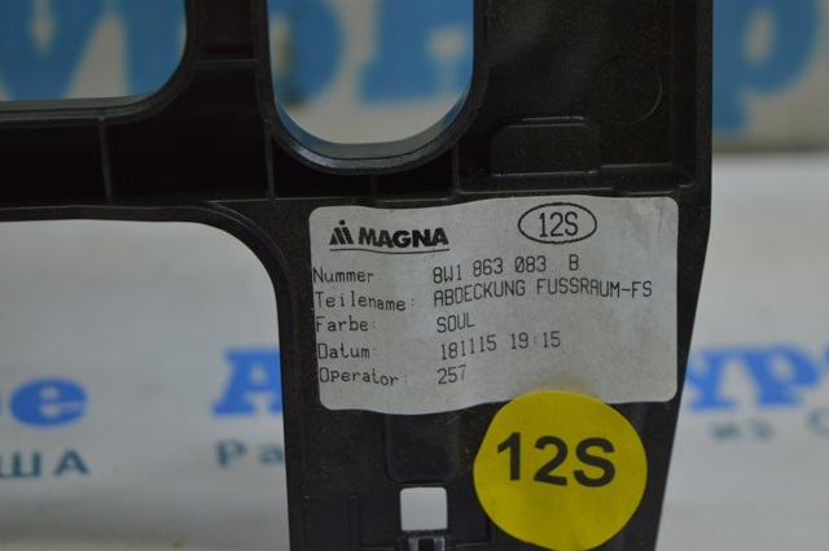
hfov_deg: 24.6
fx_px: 1897
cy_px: 276
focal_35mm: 82
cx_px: 414
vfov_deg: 16.5
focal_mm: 55
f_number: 5.6
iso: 400
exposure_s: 1/40
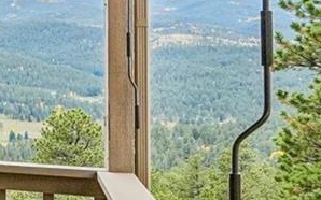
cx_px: -373
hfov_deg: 16.6
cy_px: 34
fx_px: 717
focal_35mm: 82
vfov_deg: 15.8
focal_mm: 10
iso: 800
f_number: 8
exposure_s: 1/320
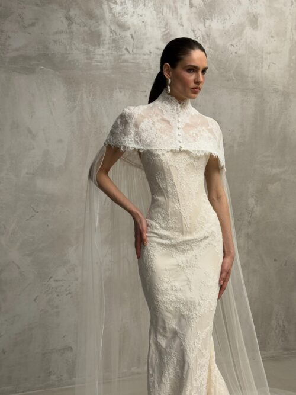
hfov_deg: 30.3
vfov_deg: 39.7
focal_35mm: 48
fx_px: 547
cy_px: 198
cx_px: 148
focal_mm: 6.76
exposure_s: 1/61
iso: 100
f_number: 1.78
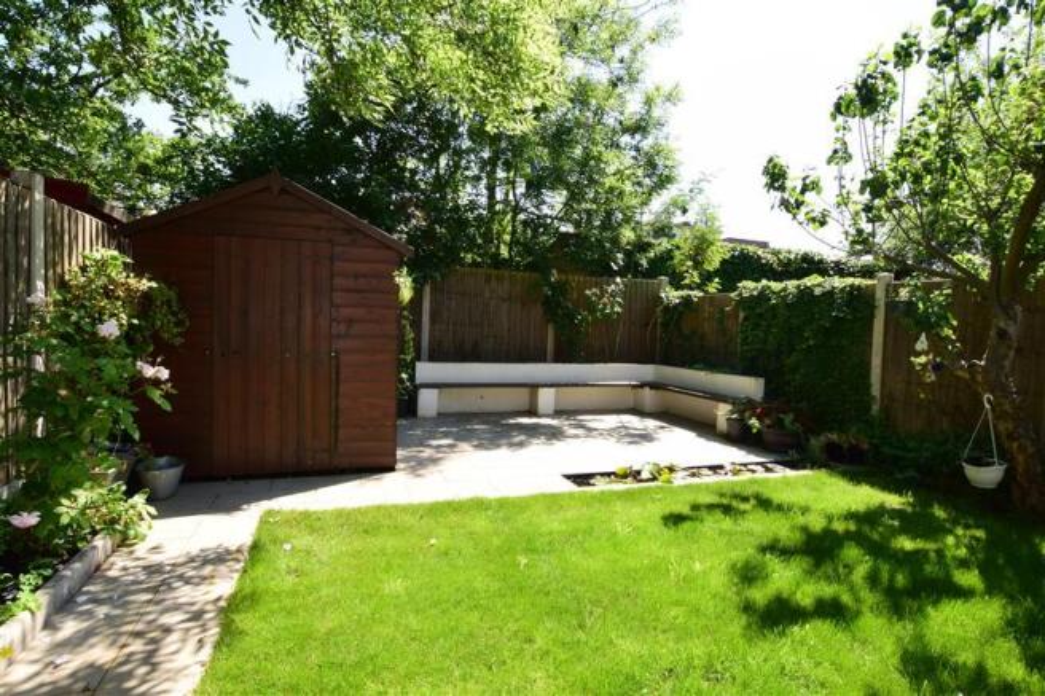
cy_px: 348
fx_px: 522
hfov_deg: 90.0
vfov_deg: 67.4
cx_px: 522
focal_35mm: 18
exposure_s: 1/30
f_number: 20
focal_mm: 12
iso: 160
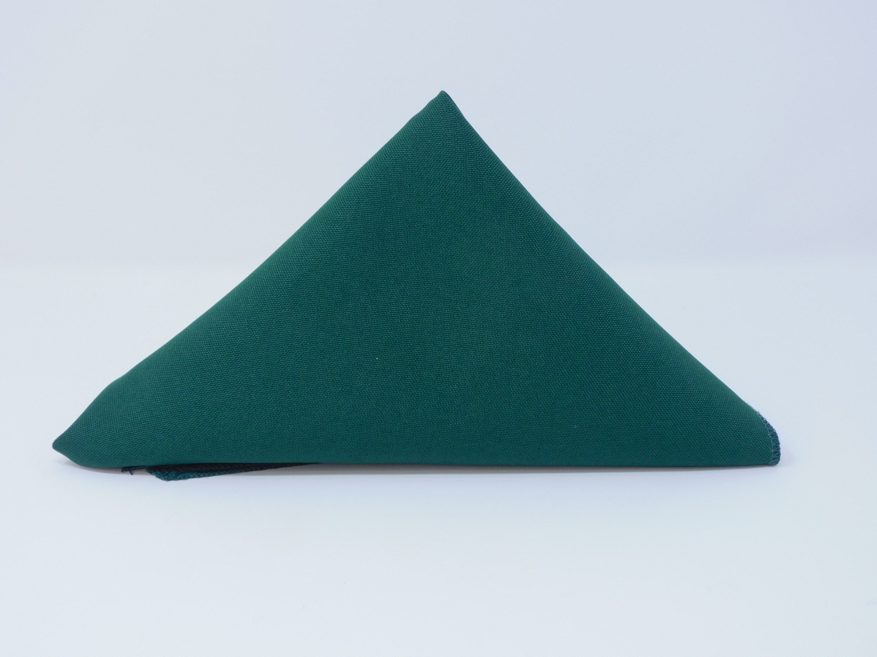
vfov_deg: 26.6
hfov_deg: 34.9
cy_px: 328
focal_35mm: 55
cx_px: 438
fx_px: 1393
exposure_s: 1/50
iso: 125
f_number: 4
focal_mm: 9.9
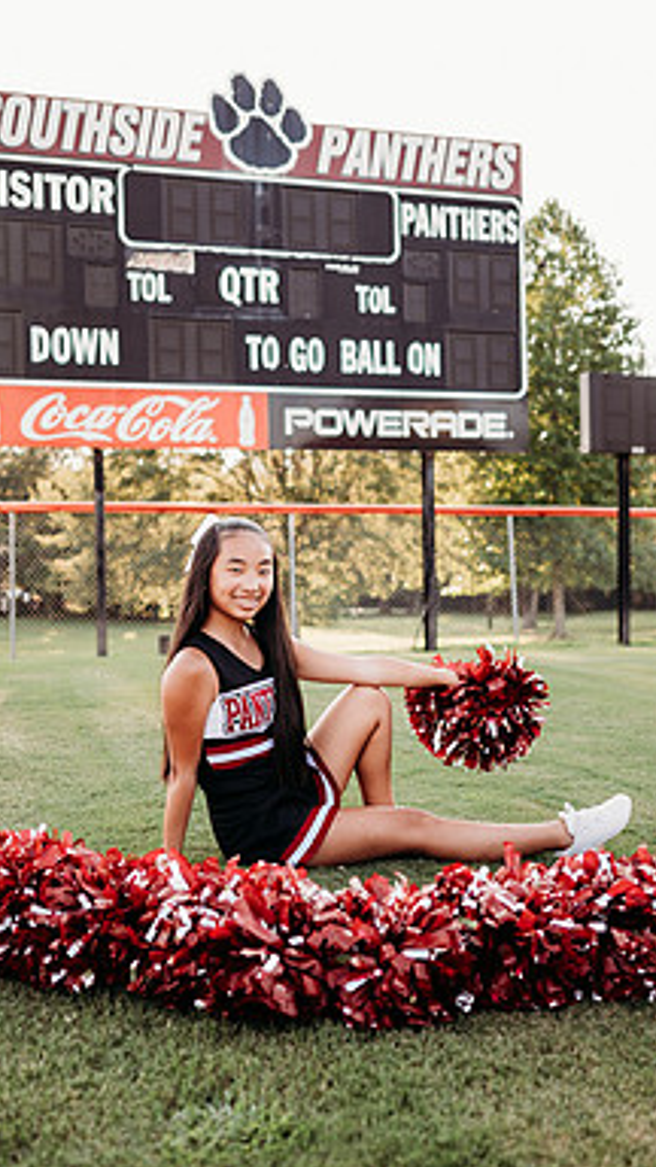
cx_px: 319
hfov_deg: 31.2
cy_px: 585
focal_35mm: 38
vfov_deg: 52.8
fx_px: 1175
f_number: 2
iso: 125
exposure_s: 1/500
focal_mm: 24
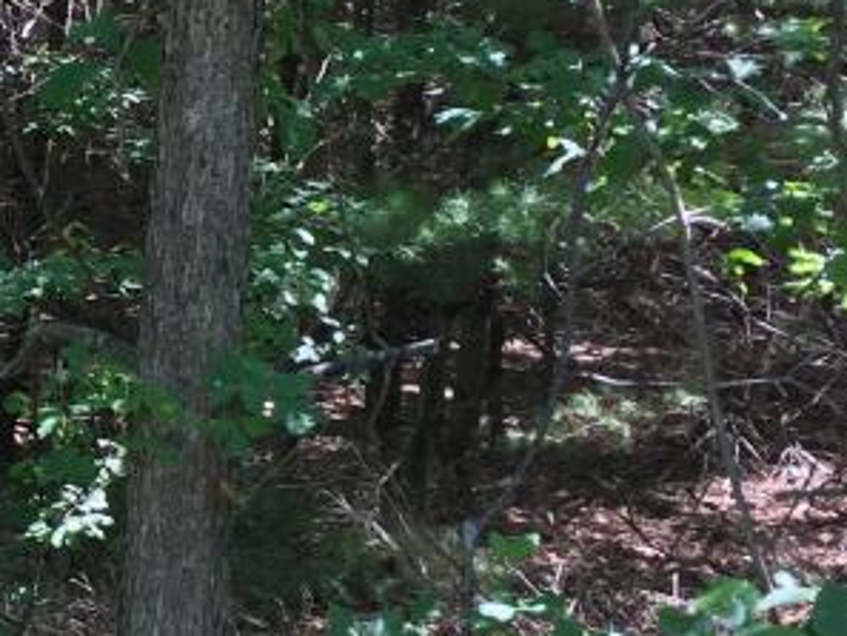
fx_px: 2448
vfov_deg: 14.8
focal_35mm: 100
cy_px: 237
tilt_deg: -8.3
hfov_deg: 18.6
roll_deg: -2.0
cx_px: -160
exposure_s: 1/60
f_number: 2.2
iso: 40
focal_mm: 4.15
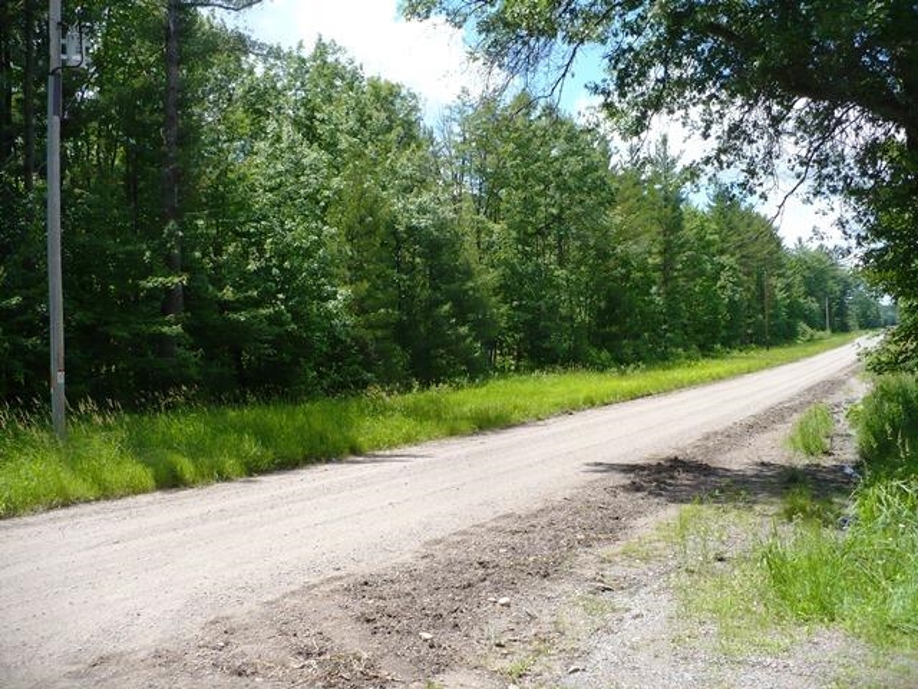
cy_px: 344
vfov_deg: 38.7
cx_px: 459
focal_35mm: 37
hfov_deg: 50.1
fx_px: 981
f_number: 2.8
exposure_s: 1/800
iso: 100
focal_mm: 6.1
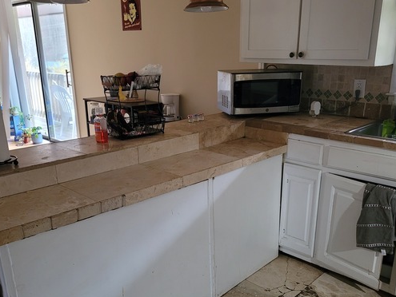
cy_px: 189
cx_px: 198
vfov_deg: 40.4
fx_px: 401
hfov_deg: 52.6
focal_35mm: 35
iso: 400
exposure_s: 1/40
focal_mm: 5.4
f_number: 1.8
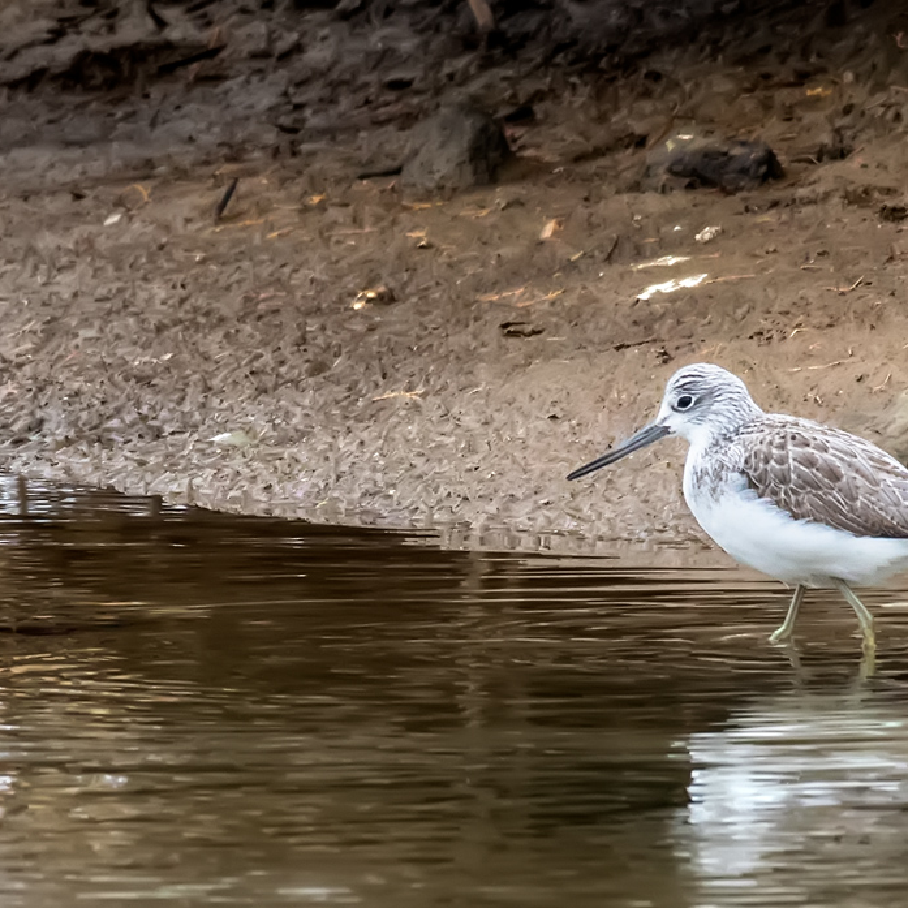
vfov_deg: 2.2
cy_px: 455
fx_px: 23919
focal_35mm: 806
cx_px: 634
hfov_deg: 2.2
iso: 1000
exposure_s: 1/640
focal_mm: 420
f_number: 7.1
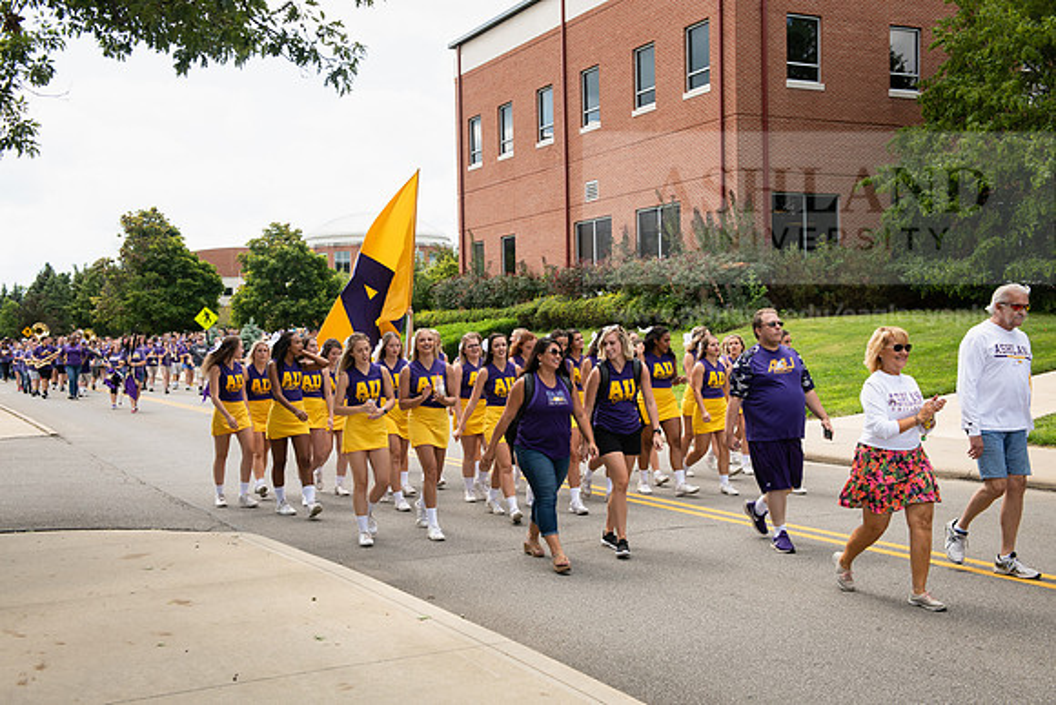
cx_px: 528
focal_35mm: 42
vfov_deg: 31.9
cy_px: 352
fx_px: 1232
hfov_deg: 46.4
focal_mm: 42
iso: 320
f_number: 6.3
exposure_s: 1/400
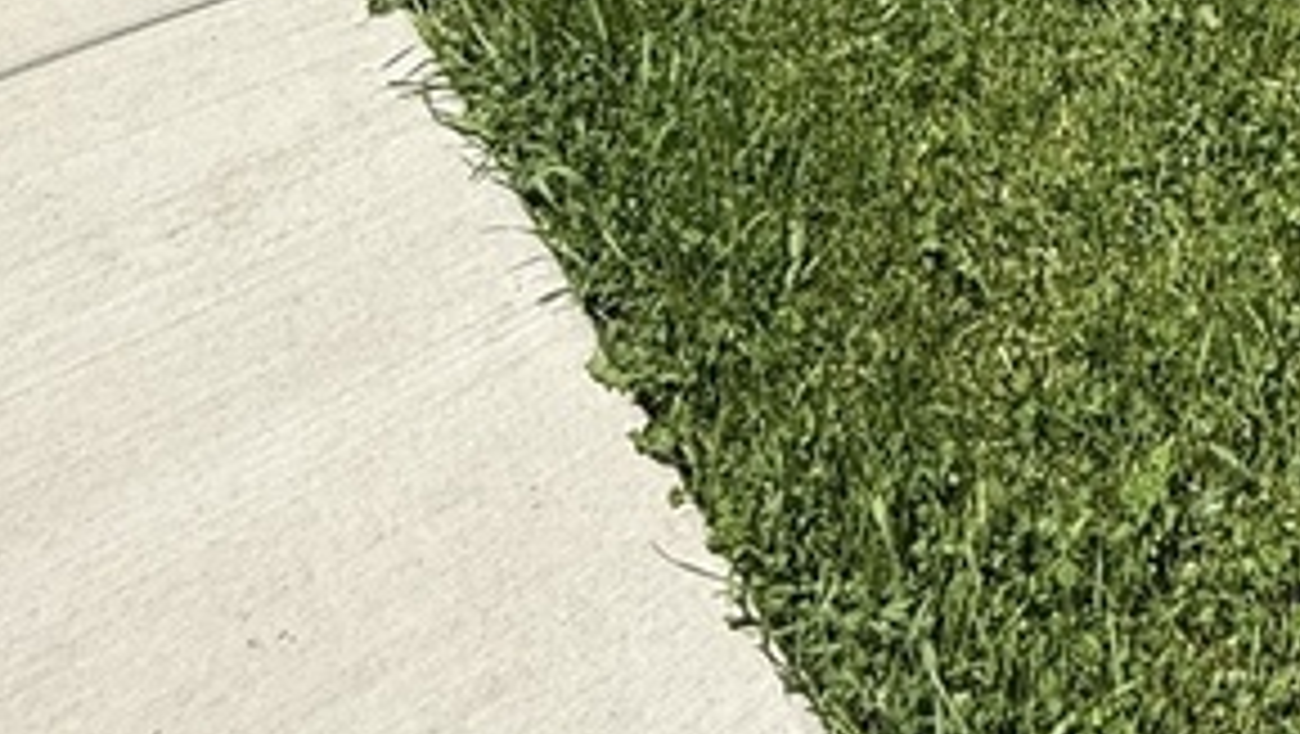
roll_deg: -0.3
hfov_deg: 35.6
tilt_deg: -11.0
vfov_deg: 15.2
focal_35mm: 57
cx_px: 1012
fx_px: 1966
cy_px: -883
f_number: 2.2
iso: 50
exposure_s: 1/2237
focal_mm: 2.22
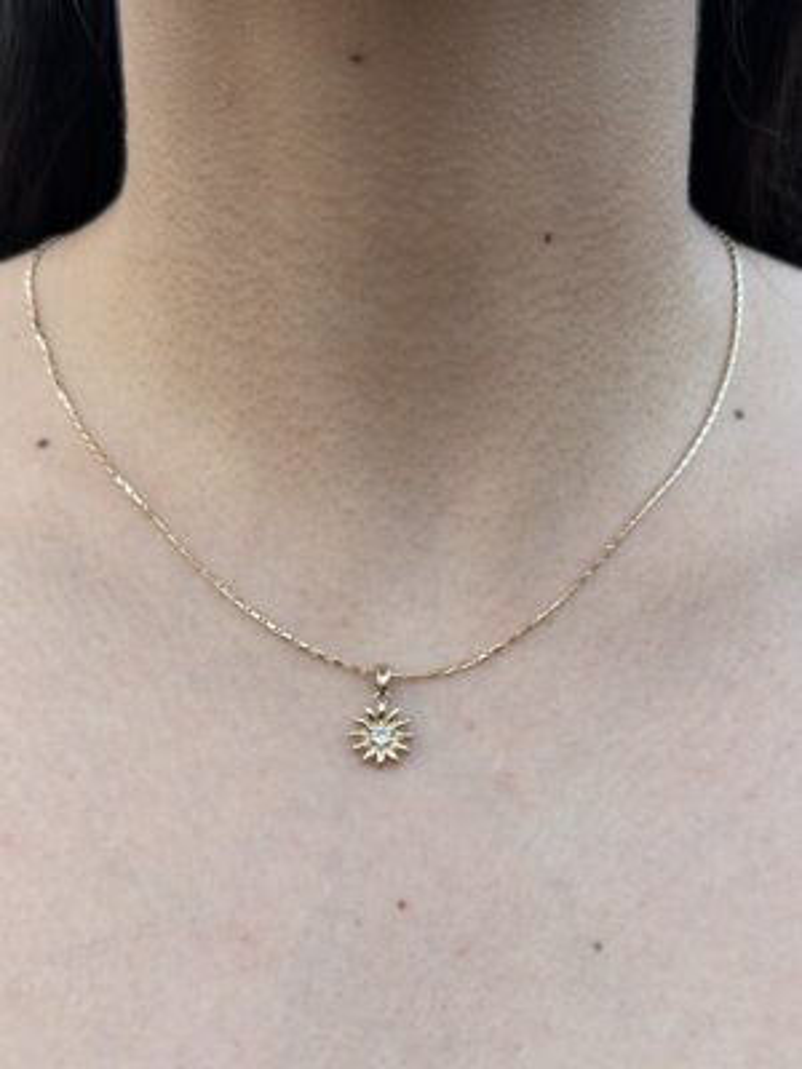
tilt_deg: -14.7
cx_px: 401
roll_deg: -0.3
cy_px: 534
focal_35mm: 48
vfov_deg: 39.7
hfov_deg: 30.3
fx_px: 1483
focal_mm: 6.76
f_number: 1.78
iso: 100
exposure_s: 1/67
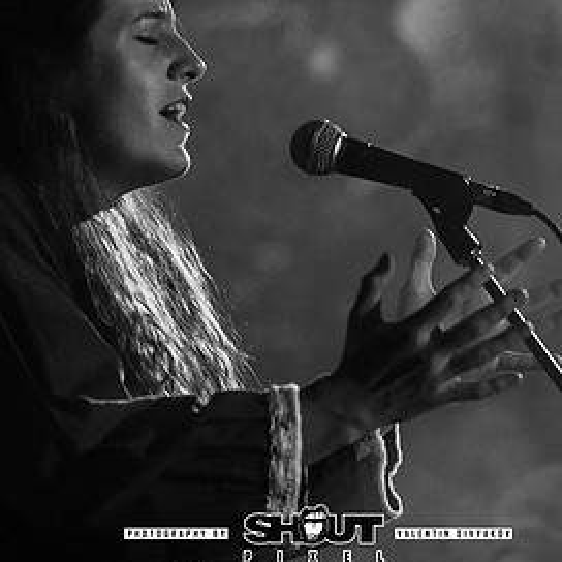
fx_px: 5988
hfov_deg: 5.4
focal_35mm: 326
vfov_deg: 5.4
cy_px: 199
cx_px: 318
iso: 3200
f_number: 2.8
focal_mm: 180
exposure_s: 1/200
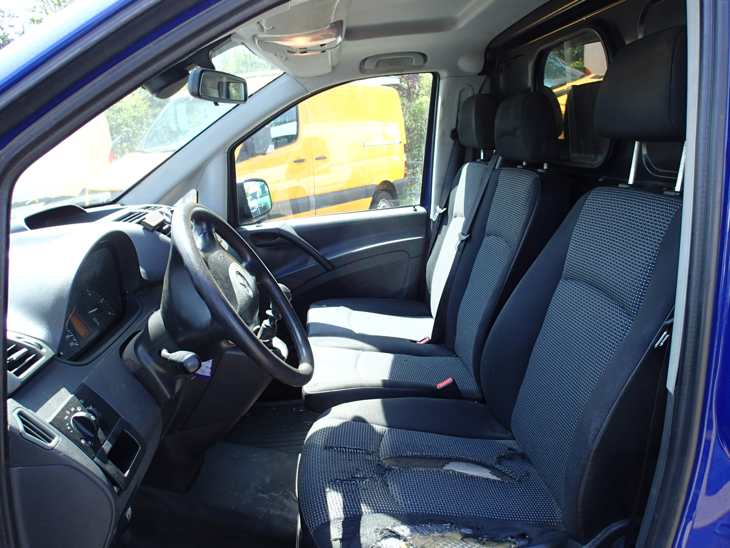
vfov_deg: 54.9
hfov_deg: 69.4
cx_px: 365
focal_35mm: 25
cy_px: 274
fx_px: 527
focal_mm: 4.5
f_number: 2.8
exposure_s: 1/125
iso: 100
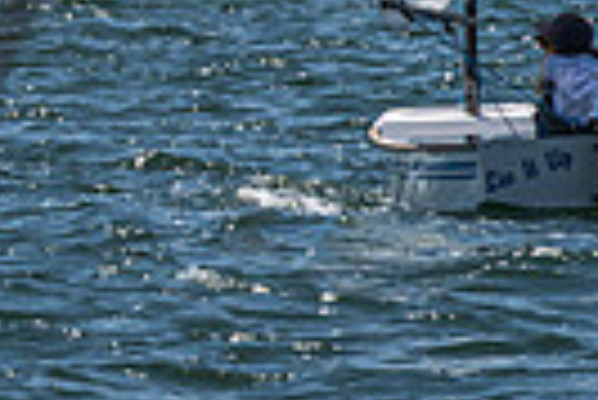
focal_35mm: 1197
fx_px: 19905
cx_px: -604
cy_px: -212
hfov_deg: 1.7
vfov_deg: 1.2
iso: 250
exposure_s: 1/400
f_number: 18
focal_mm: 200
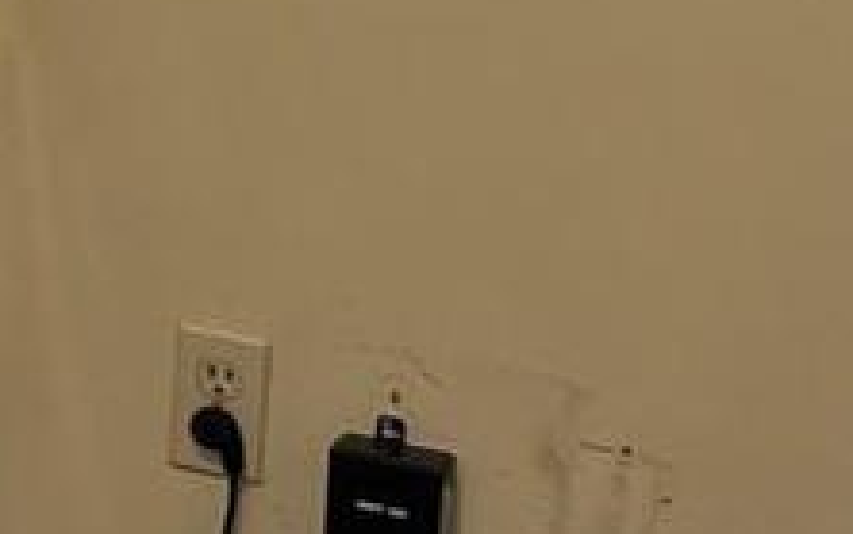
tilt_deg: -5.3
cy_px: -503
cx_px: -1080
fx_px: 4163
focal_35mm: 179
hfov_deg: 10.4
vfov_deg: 7.1
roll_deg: -1.6
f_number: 1.5
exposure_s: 1/60
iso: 80
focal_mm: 5.7
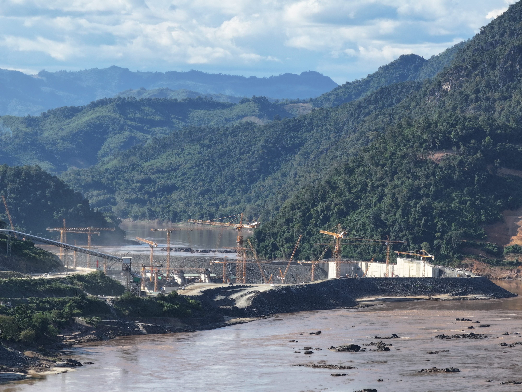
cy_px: 196
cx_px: 261
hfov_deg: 11.9
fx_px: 2503
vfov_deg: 8.9
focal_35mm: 166
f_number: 3.4
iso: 100
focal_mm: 30.71
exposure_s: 1/500
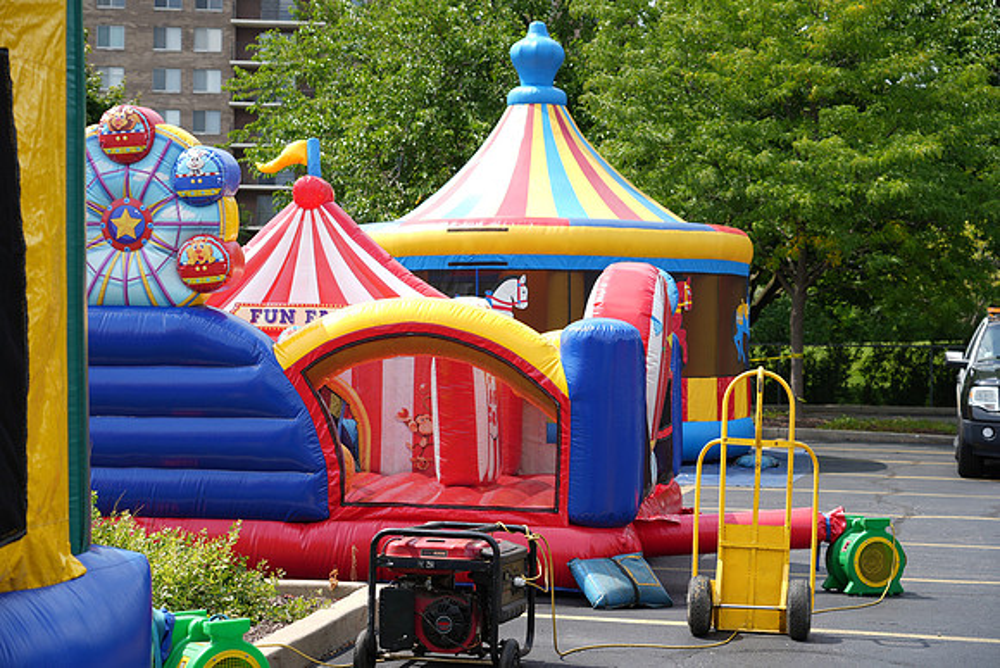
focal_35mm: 74
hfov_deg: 27.3
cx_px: 500
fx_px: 2056
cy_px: 334
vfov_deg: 18.4
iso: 50
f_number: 5
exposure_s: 1/200
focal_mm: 74
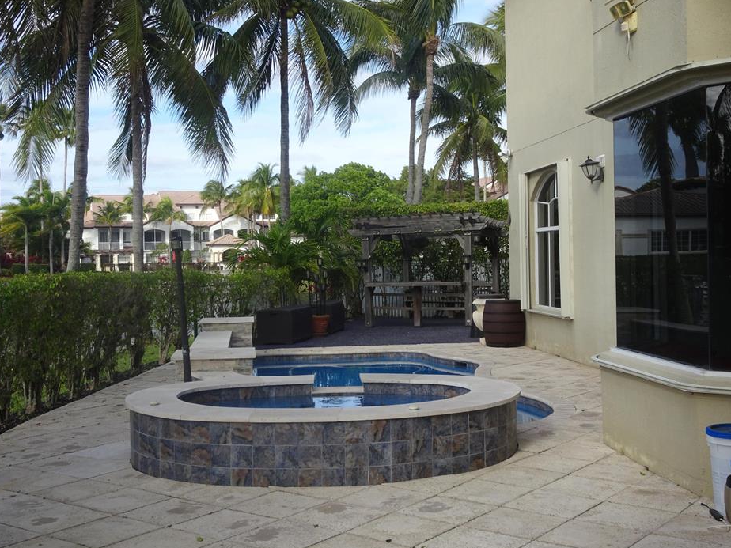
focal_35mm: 41
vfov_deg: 35.1
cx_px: 384
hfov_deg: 45.8
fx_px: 866
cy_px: 263
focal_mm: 6.37
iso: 80
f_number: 4
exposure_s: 1/400
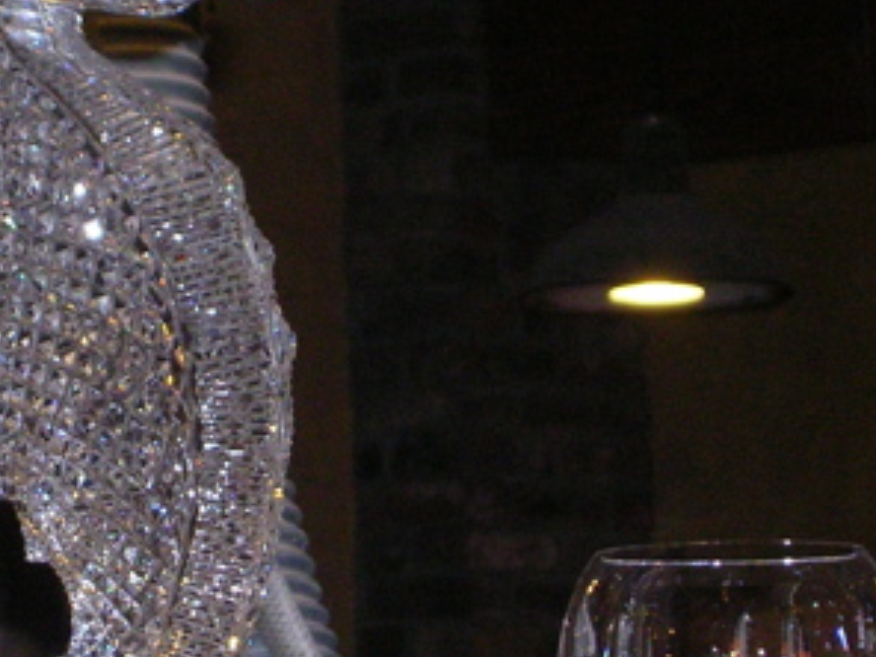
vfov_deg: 6.0
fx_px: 6301
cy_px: 411
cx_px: 189
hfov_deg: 7.9
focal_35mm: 249
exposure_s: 1/60.1
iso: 200
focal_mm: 17.4
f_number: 4.9
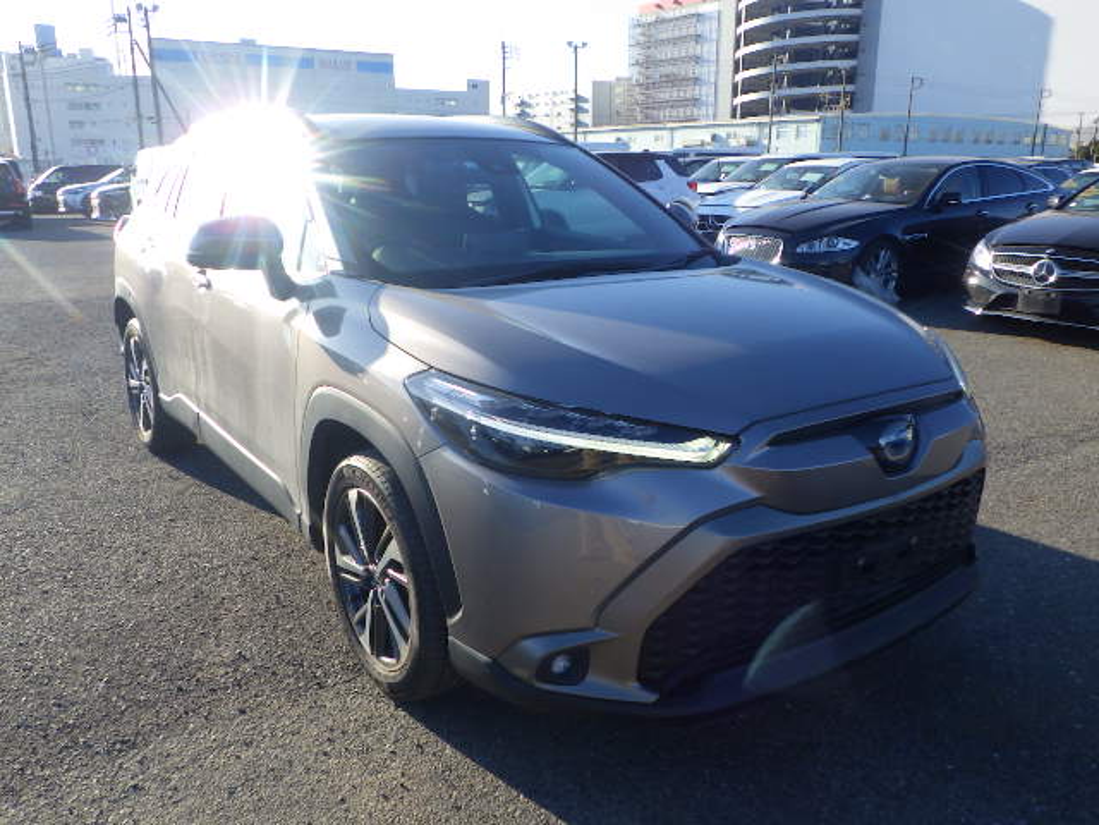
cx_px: 550
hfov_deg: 63.4
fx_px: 889
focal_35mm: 28
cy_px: 412
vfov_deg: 49.7
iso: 125
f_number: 4.2
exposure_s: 1/400
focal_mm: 5
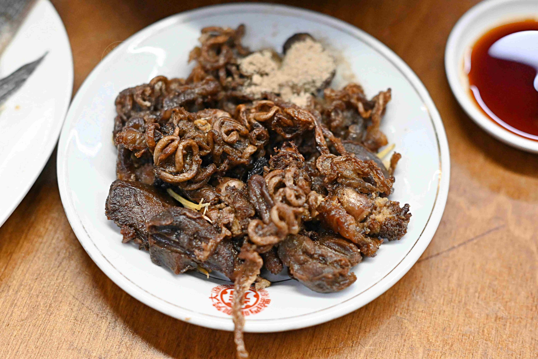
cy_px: 180
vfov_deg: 18.2
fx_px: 1121
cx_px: 269
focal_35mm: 75
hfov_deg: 27.0
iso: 2000
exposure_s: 1/200
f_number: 2.5
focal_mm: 50
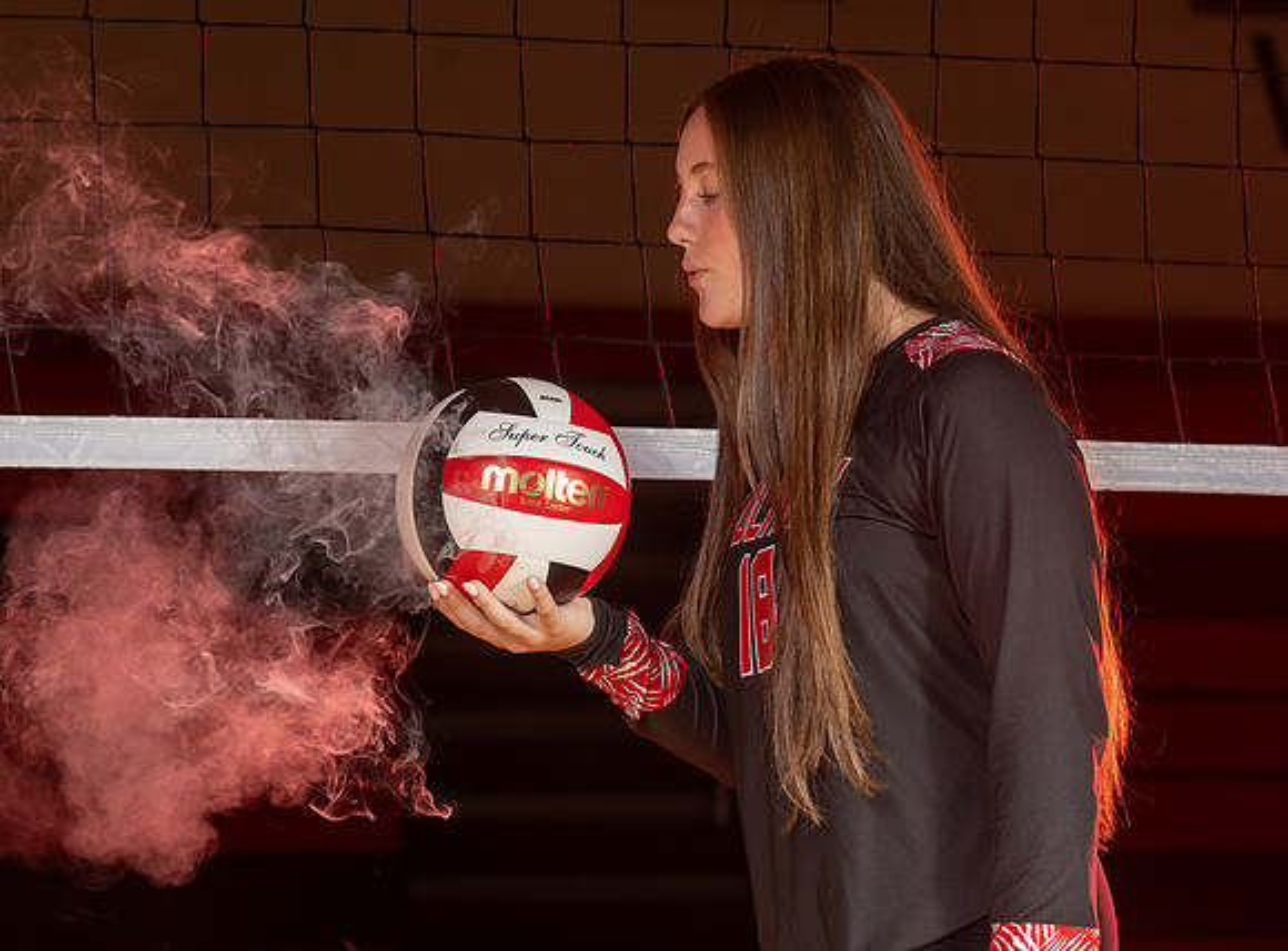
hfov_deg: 11.1
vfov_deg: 8.2
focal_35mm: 178
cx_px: 809
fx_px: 6597
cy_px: 490
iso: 125
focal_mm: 120
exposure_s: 1/200
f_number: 6.3
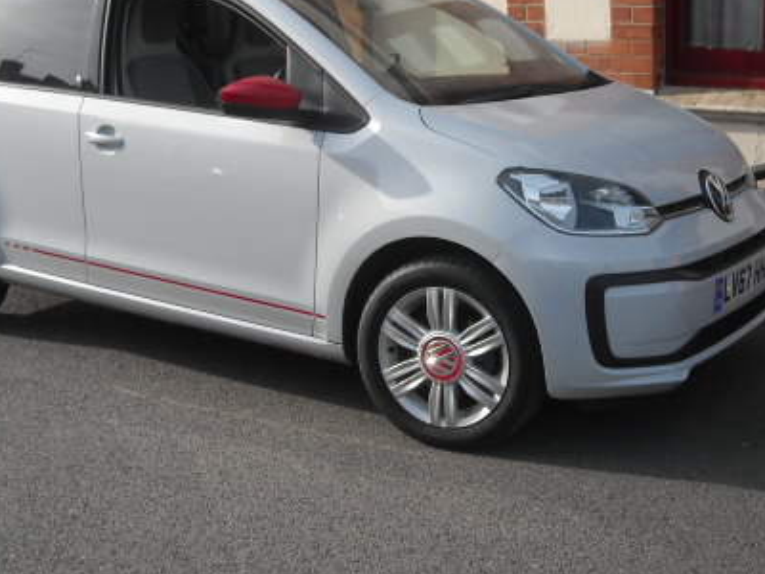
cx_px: 344
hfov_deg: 34.3
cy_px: 191
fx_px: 1238
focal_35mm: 56
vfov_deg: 26.0
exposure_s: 1/209
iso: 64
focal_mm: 5.7
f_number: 5.6
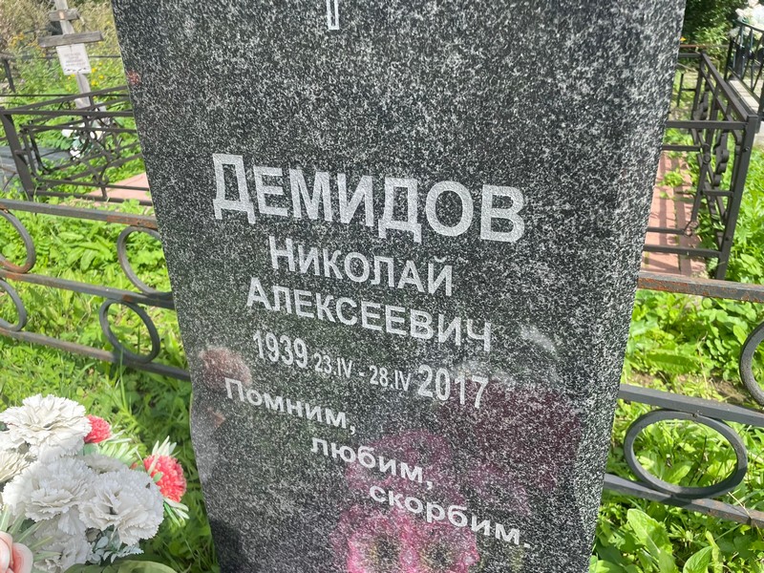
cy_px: 286
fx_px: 574
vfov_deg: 53.1
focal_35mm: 26
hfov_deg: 67.3
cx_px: 382
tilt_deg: -24.7
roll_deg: +5.0
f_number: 1.6
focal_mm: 4.2
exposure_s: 1/1335
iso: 32
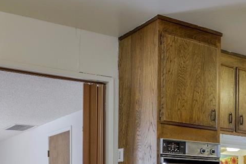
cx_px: 176
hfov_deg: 33.4
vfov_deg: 21.6
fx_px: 403
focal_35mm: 59
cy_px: 187
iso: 100
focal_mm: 13
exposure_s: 1/10
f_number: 5
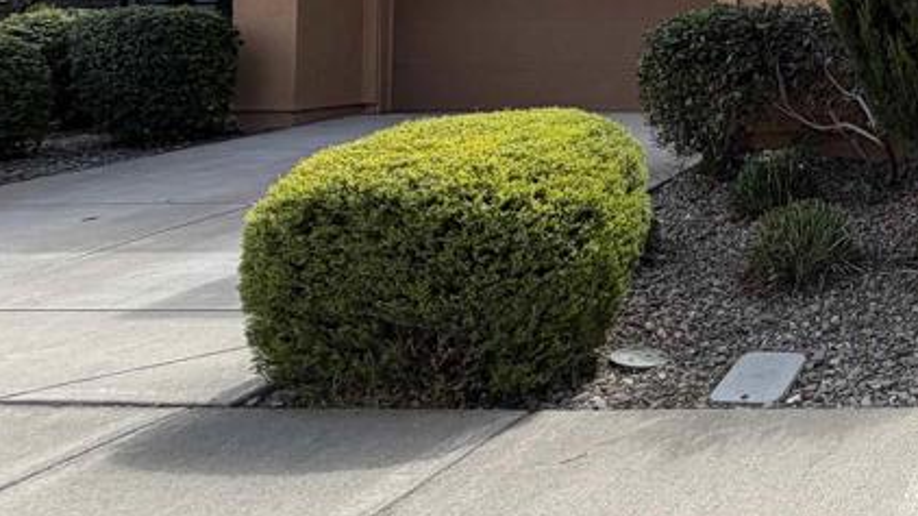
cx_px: 1092
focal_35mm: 37
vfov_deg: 29.5
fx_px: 900
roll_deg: +0.5
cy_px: -17
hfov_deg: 39.6
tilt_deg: +3.1
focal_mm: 2.22
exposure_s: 1/751
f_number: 2.2
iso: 40
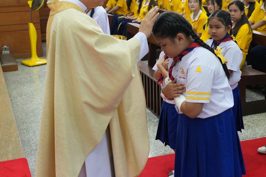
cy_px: 59
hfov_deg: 31.1
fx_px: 478
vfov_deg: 20.9
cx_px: 151
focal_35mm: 65
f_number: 4.5
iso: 2500
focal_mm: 31
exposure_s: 1/125
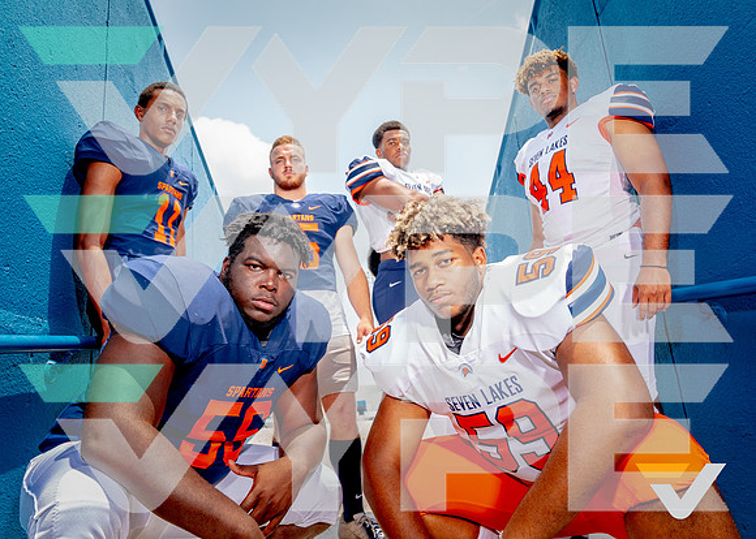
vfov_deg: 53.2
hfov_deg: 70.0
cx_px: 356
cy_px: 270
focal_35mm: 25
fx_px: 539
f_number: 6.7
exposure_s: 1/125
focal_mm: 24
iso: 100
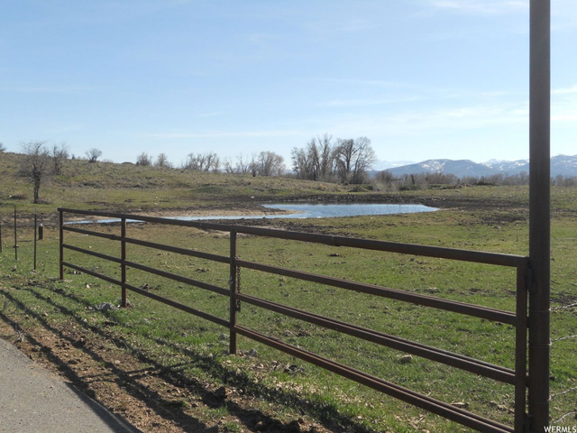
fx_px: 633
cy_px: 216
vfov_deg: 37.7
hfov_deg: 49.0
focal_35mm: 38
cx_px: 288
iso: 80
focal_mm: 6.9
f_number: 3.9
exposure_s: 1/800
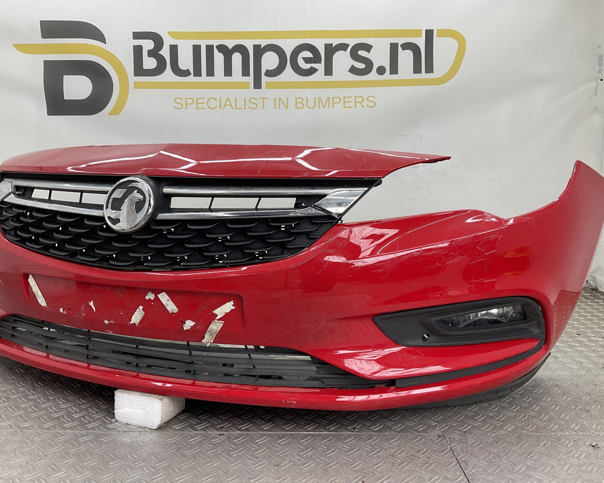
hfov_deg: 57.2
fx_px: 554
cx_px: 286
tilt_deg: -10.2
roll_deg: -0.9
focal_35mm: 31
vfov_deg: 47.1
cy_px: 245
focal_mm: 3
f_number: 1.8
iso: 25
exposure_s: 1/120
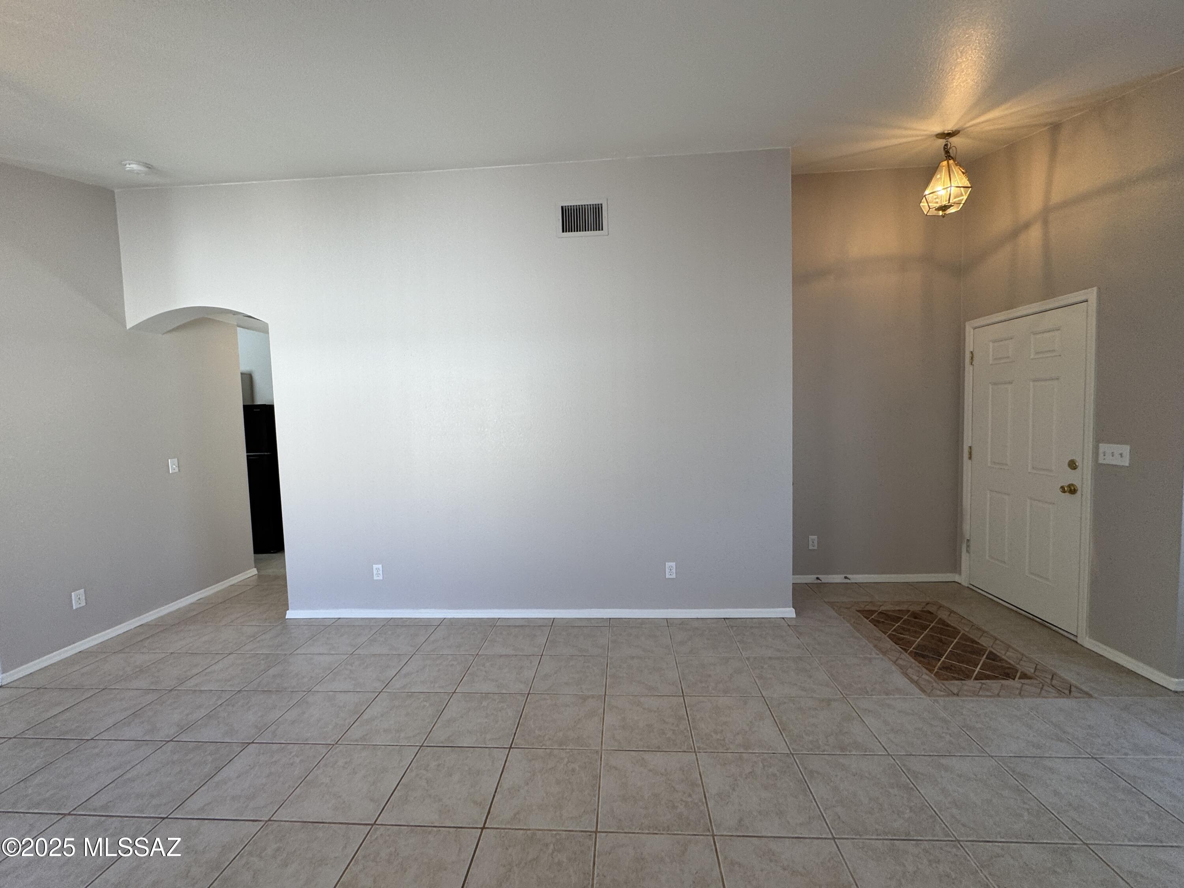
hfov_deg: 102.1
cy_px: 444
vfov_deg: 85.7
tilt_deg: -4.2
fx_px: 479
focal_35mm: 14
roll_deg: +1.4
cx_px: 592
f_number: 2.2
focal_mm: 2.22
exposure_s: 1/120
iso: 100
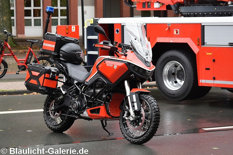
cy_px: 78
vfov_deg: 16.1
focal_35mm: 85
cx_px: 116
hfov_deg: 23.9
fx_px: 550
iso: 400
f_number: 5.6
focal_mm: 85
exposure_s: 1/125
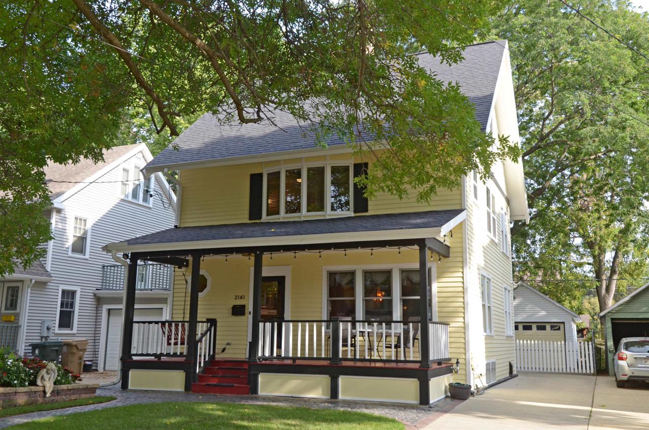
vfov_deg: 36.7
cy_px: 215
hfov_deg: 53.2
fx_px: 648
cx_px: 324
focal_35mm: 36
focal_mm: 24
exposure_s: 1/125
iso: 400
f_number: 10
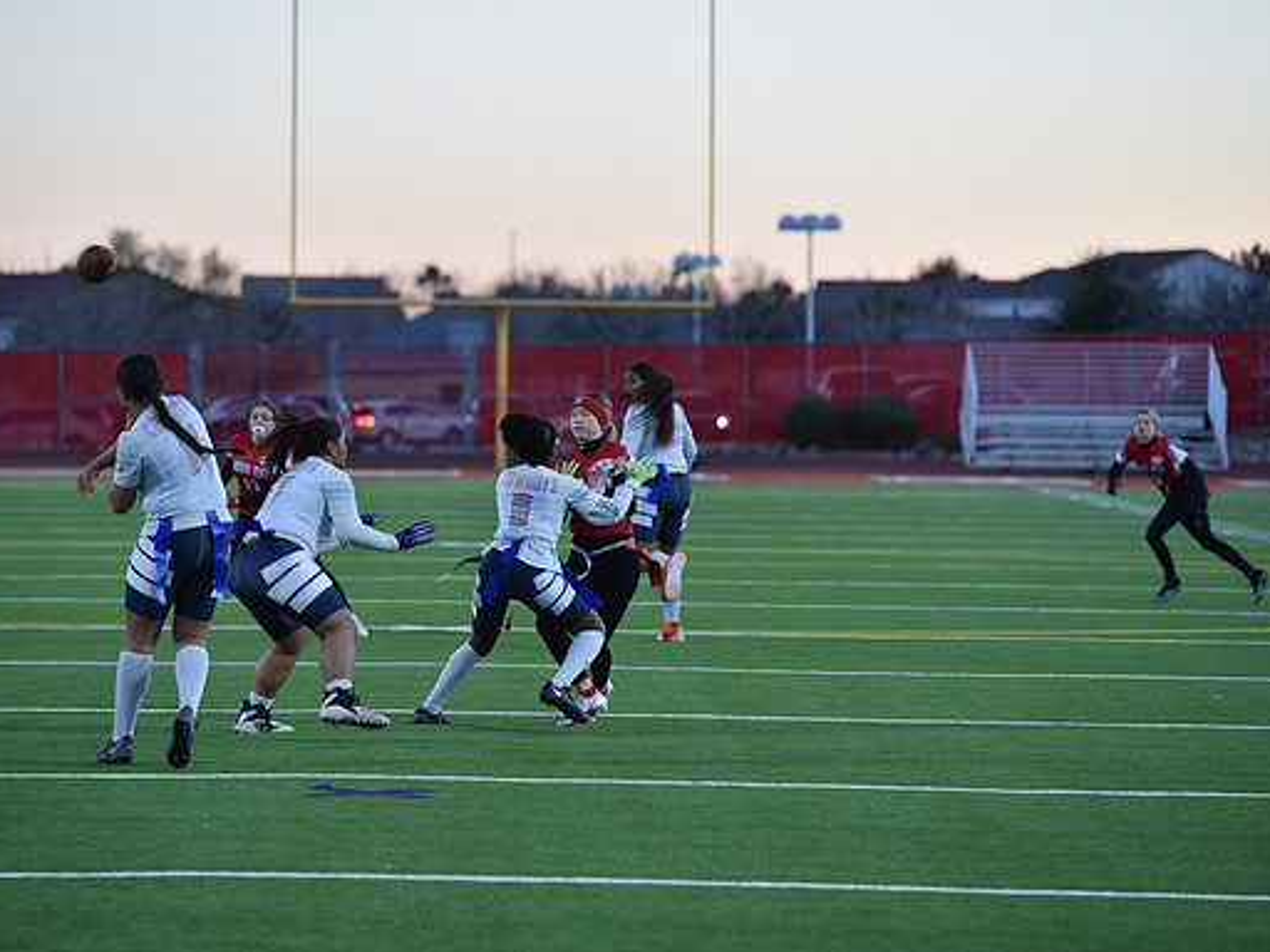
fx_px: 5797
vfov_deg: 9.4
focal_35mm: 158
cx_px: 618
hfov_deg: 12.5
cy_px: 477
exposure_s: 1/500
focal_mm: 145
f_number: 2.8
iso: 640
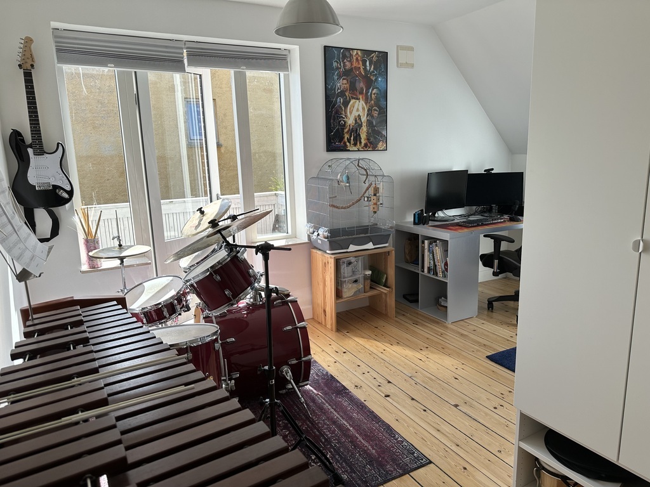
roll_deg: +1.6
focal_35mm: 24
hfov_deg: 71.6
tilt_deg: -11.9
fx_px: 451
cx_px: 325
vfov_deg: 56.8
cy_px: 244
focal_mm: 6.86
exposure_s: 1/580
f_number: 1.78
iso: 80
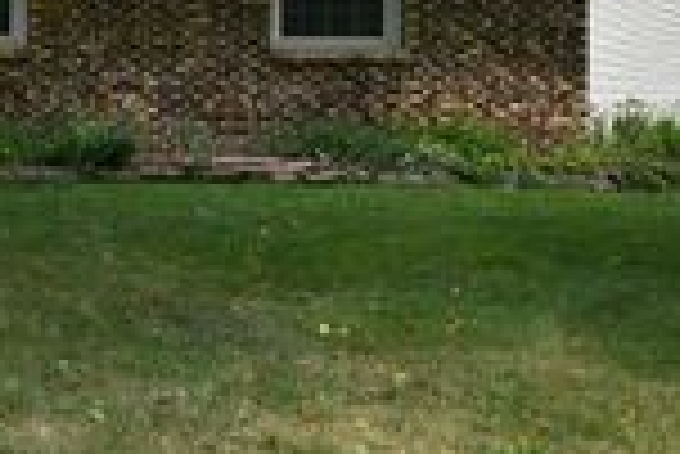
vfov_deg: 24.5
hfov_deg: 24.8
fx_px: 1033
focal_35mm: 55
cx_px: -414
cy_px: 101
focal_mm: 11
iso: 400
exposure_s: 1/320
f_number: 9
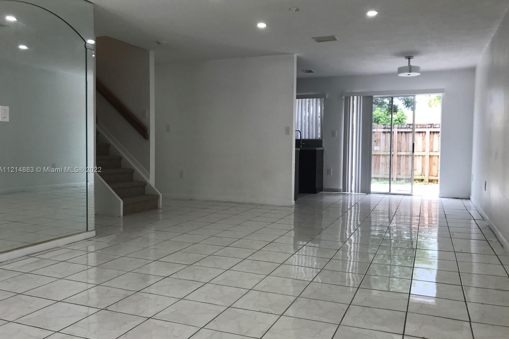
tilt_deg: -1.6
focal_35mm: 30
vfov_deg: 43.6
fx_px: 424
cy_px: 170
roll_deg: -0.2
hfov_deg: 61.9
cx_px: 259
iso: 25
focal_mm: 3.99
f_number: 1.8
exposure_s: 1/120
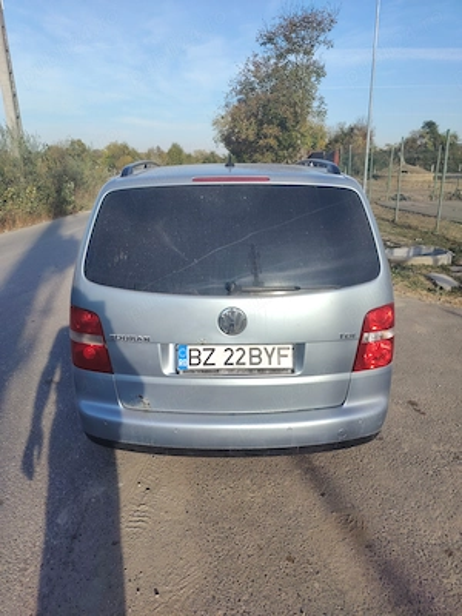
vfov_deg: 71.6
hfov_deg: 56.8
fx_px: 427
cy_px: 308
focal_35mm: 24
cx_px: 231
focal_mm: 5.25
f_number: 1.75
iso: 100
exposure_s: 1/528
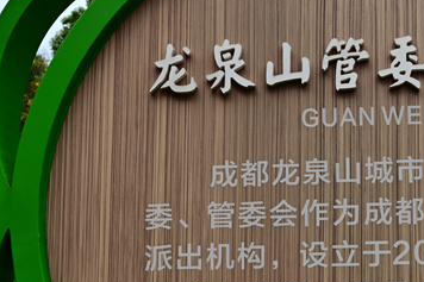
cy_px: 239
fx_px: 954
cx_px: 314
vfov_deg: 16.7
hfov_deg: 24.8
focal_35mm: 81
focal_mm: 24
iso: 100
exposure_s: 1/125
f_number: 8
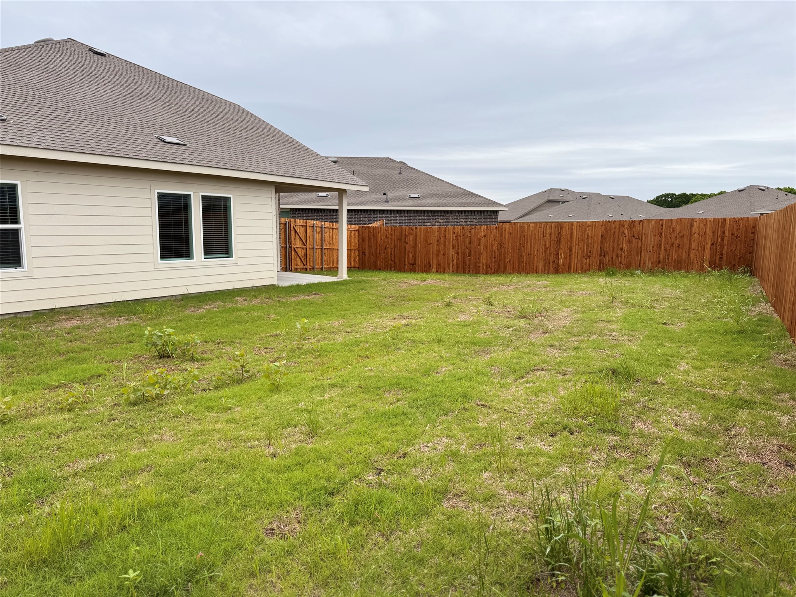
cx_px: 398
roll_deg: -1.3
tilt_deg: -9.0
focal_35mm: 24
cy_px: 298
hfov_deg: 71.6
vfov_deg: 56.8
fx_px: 552
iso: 80
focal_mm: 6.76
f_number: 1.78
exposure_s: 1/1042
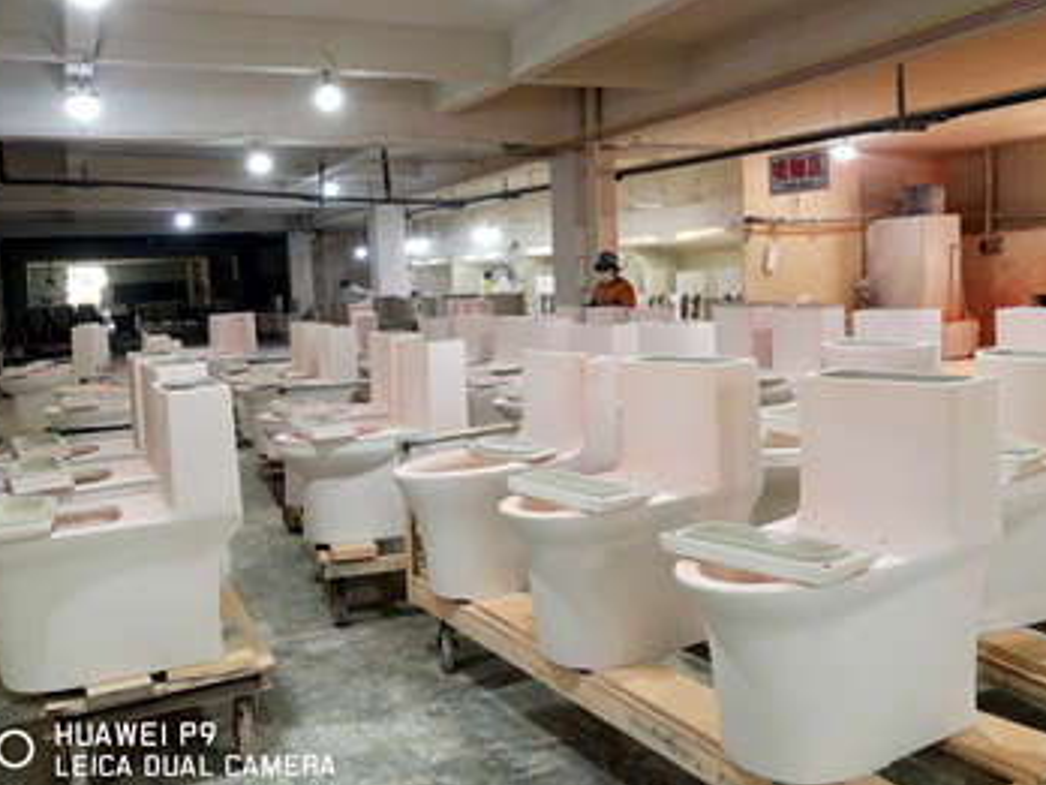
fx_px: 937
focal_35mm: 31
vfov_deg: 45.4
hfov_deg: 58.3
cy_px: 346
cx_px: 508
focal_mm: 4.5
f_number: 2.2
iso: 200
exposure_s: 1/33.3
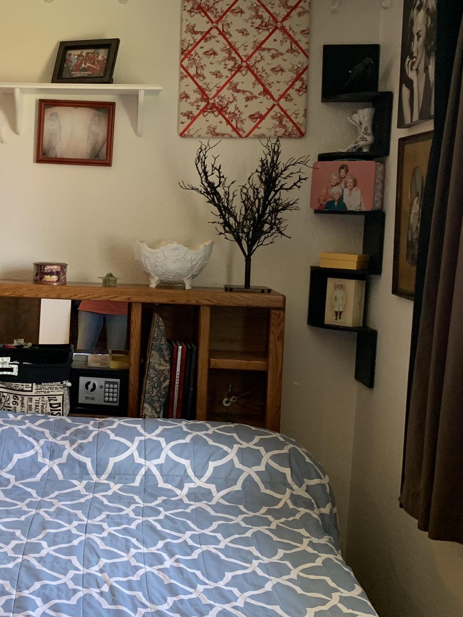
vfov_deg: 39.6
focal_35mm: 48
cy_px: 277
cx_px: 17
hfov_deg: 28.7
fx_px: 856
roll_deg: -2.0
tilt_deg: -4.0
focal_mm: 4.25
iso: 160
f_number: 1.8
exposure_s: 1/60
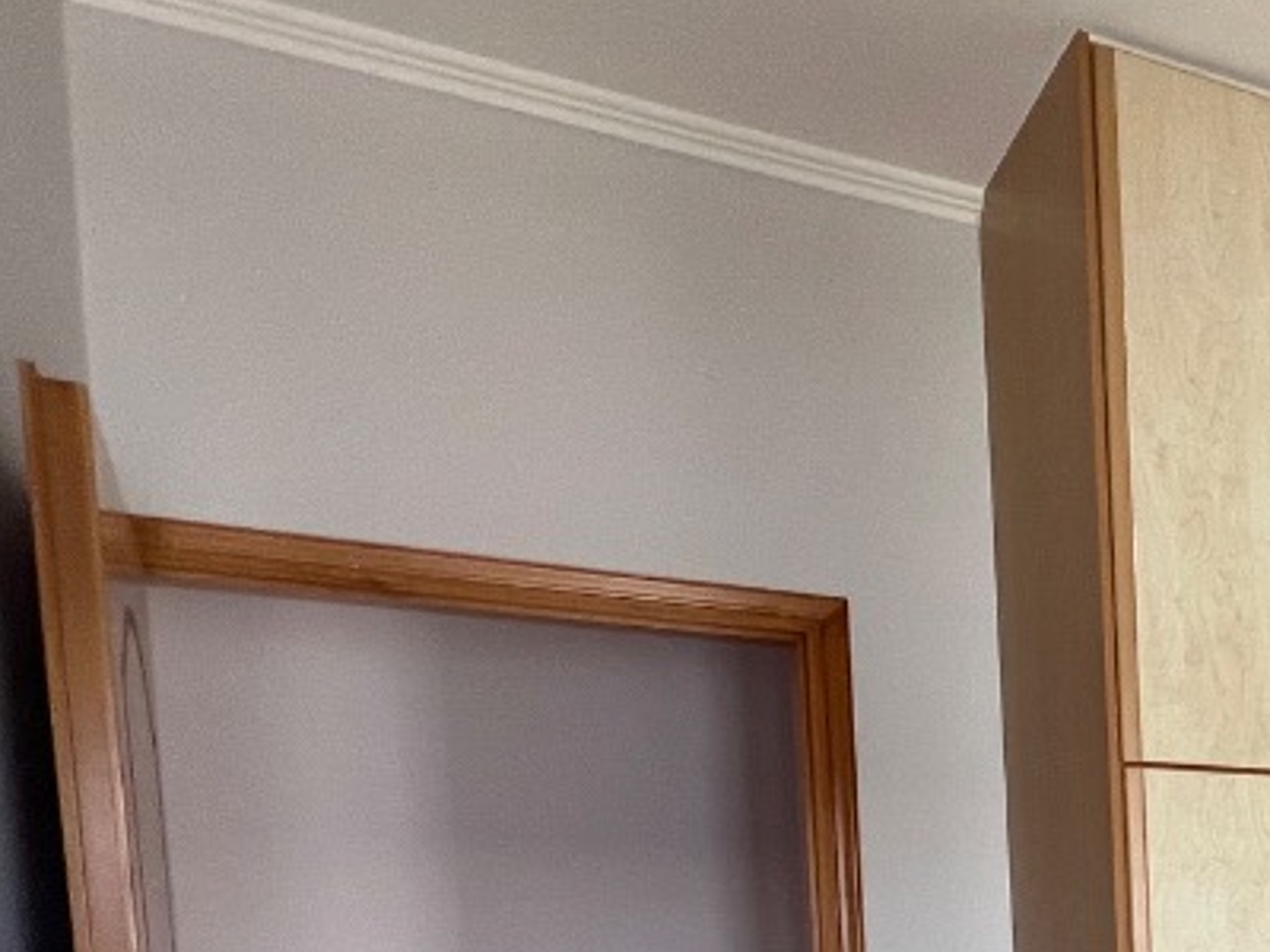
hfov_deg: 34.9
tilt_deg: -5.3
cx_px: 1616
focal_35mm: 39
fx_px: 1431
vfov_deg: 31.8
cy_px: 1088
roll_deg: +1.3
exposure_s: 1/99
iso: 64
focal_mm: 1.57
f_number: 1.8
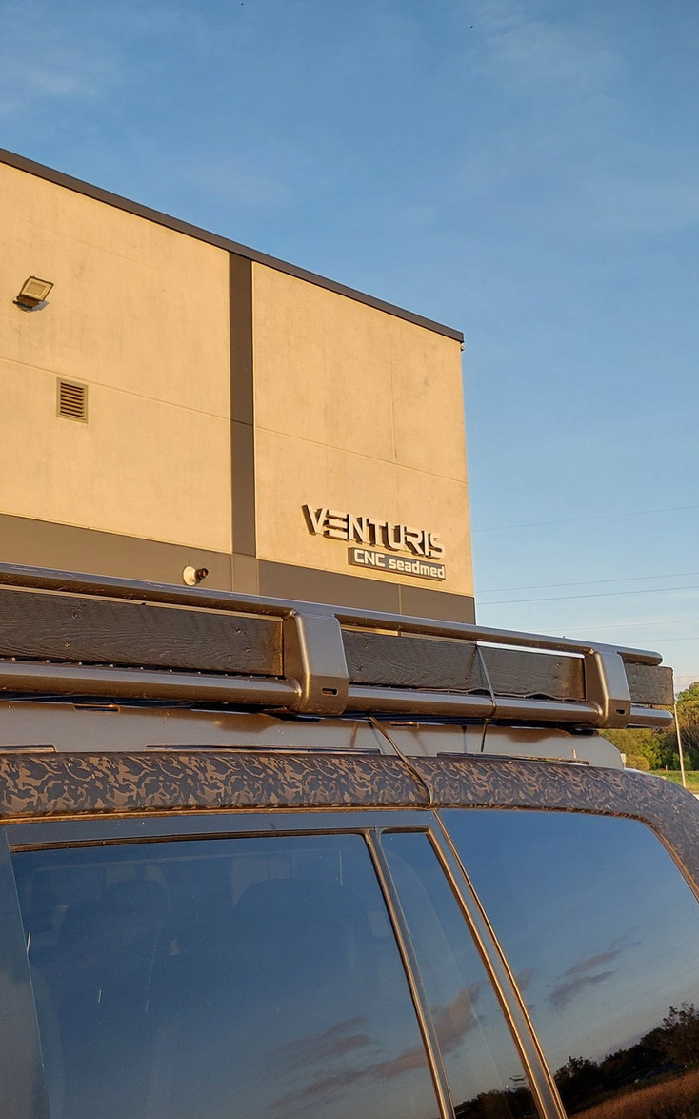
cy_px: 564
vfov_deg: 50.4
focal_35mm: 39
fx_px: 1188
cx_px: 22
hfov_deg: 30.7
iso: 20
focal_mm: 4
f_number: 1.8
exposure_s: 1/135
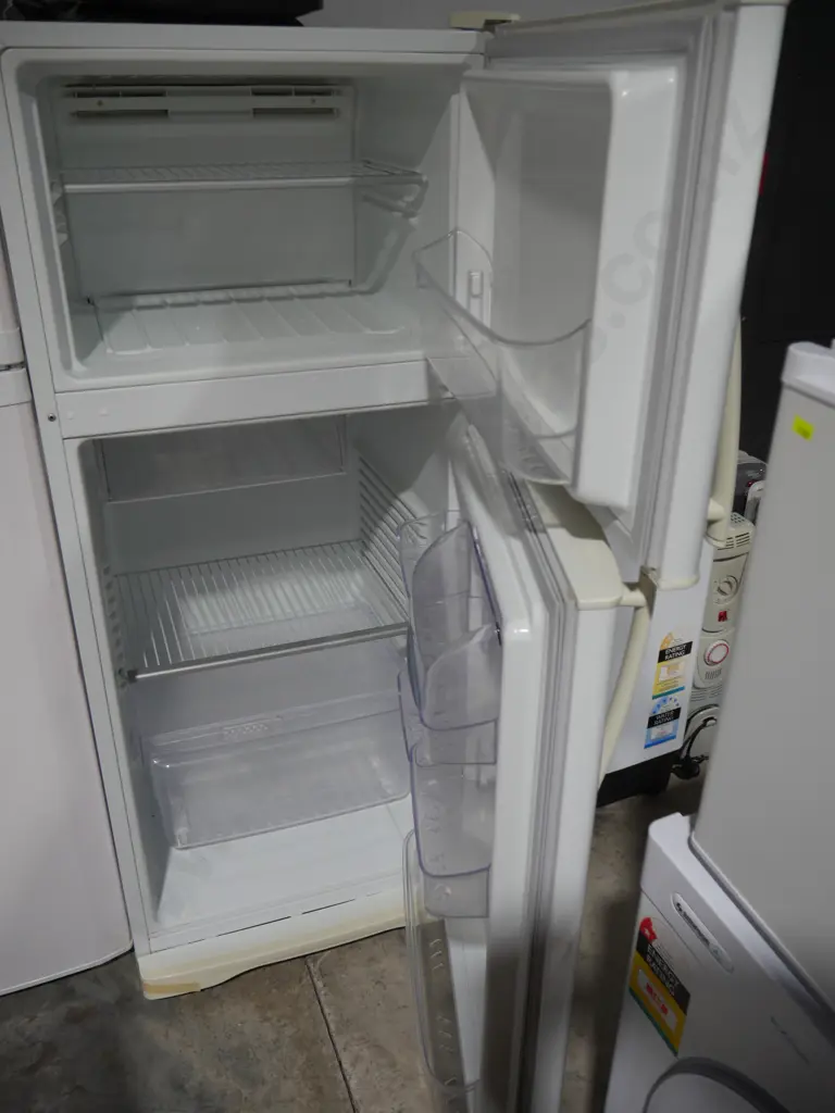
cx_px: 418
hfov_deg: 49.7
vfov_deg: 63.4
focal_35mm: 28
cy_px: 556
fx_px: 901
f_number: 3.5
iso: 200
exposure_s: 1/80
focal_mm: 14
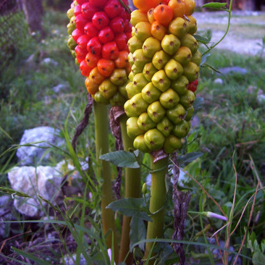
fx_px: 355
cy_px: 89
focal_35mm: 41
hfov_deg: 40.9
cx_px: 133
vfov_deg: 40.4
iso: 160
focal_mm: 5.6
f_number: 2.7
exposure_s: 1/30
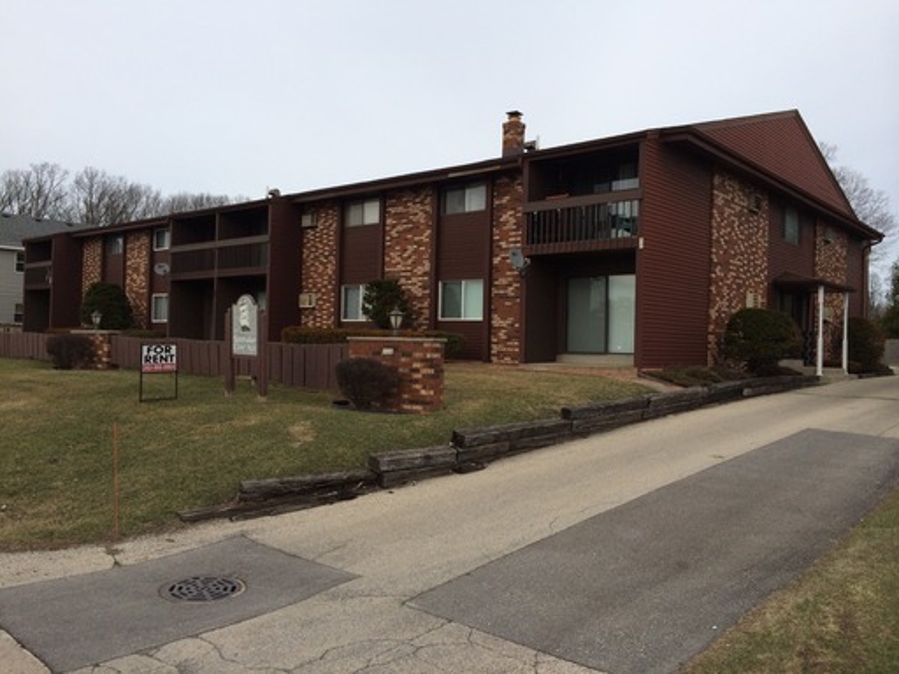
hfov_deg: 60.0
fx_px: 779
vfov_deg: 46.8
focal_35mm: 30
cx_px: 450
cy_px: 337
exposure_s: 1/1244
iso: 32
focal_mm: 4.12
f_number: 2.2
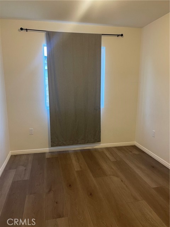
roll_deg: -0.3
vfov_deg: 69.4
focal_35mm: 25
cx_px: 85
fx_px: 164
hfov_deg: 54.9
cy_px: 114
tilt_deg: -9.8
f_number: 1.6
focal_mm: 5.1
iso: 160
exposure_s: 1/60
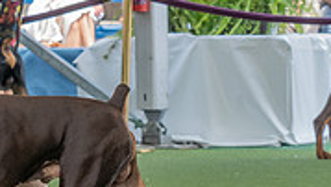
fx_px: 2863
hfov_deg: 6.6
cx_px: -37
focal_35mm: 326
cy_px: 36
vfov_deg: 3.7
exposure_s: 1/1000
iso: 1250
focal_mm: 81
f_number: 5
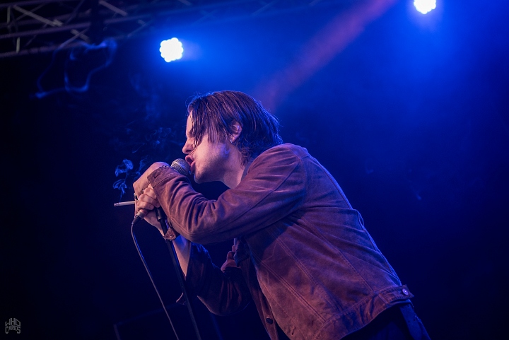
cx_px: 254
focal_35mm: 70
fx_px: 990
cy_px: 170
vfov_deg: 19.5
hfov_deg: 28.8
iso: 500
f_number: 2.8
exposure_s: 1/125
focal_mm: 70
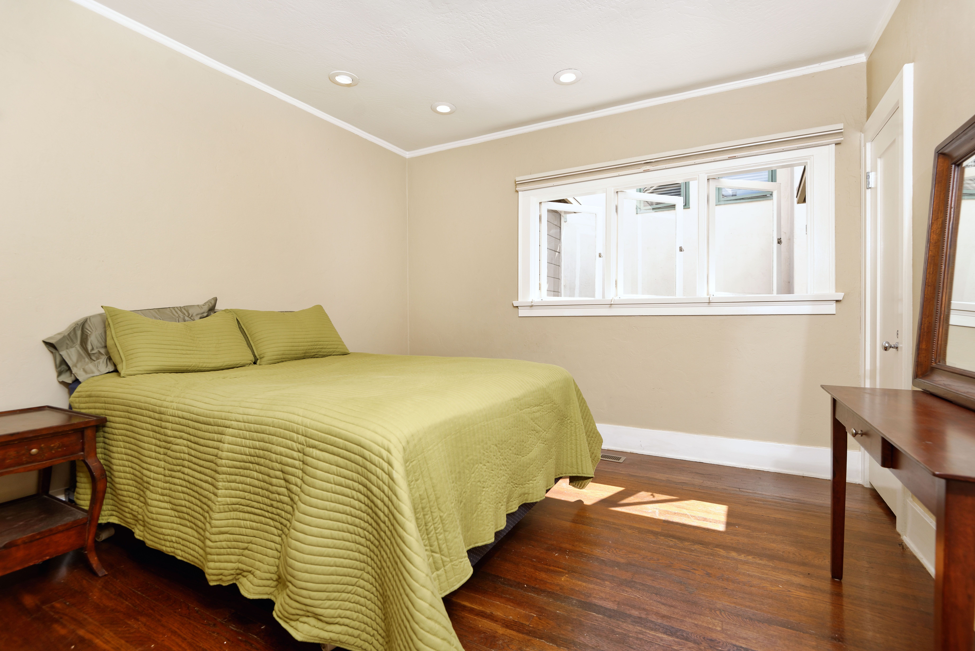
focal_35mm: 16
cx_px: 488
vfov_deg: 73.8
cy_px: 326
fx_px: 433
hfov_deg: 96.7
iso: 200
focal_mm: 16
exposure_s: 1/200
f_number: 5.6
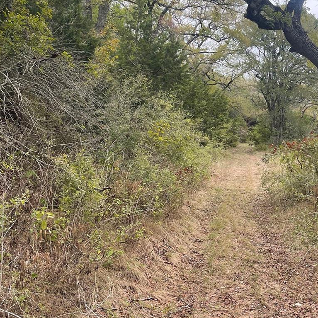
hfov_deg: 36.8
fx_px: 478
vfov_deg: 36.8
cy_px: 146
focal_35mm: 46
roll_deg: +2.9
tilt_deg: -1.6
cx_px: 173
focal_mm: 5.1
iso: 32
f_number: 1.6
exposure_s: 1/528
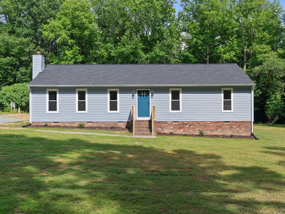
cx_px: 145
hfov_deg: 55.4
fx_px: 272
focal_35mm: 33
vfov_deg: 42.9
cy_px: 108
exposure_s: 1/250
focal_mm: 30
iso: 800
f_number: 8
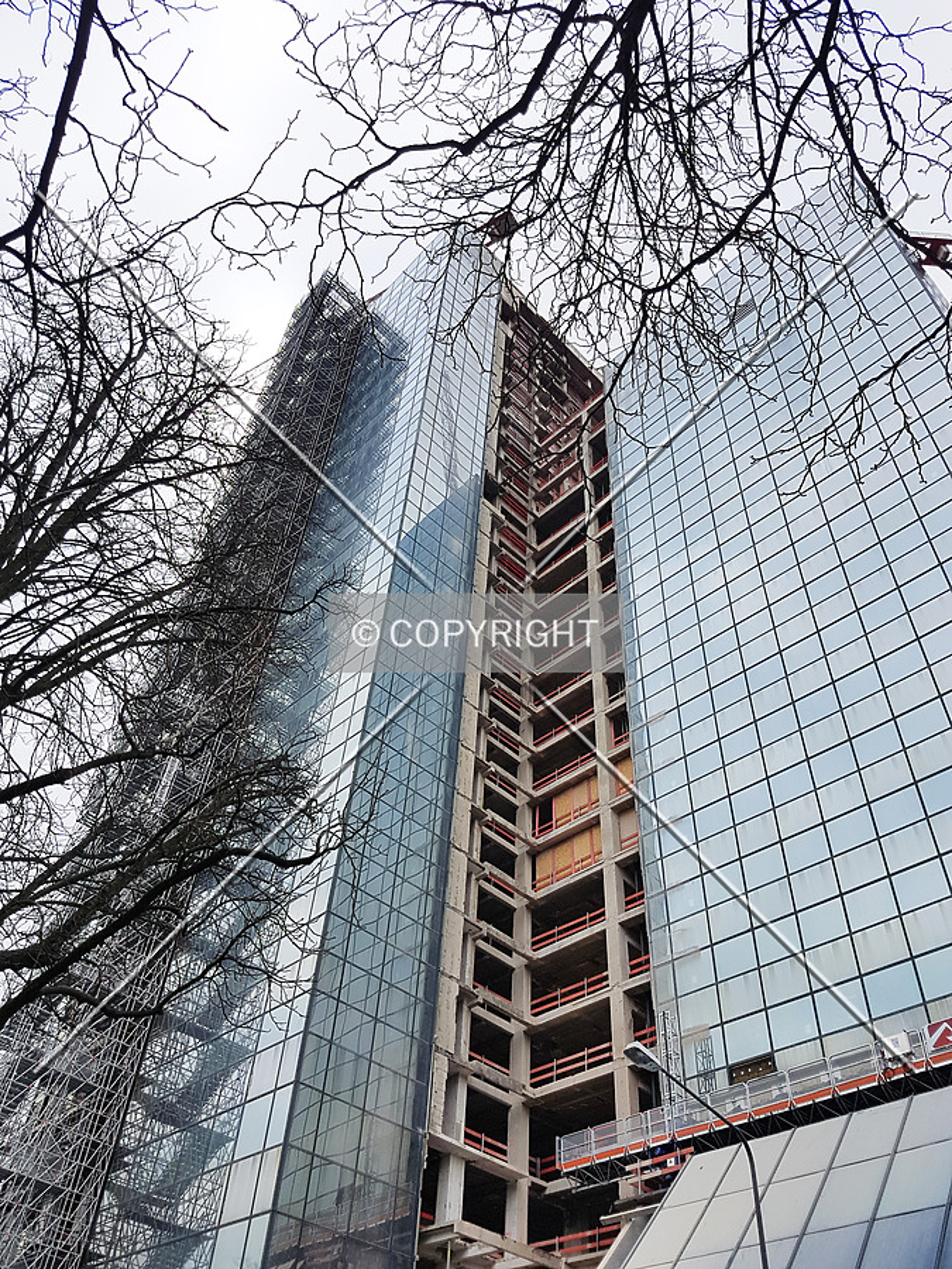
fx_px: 953
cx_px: 476
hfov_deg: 53.1
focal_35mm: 26
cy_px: 634
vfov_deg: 67.3
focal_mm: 4.2
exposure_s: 1/1036
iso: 40
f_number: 1.7
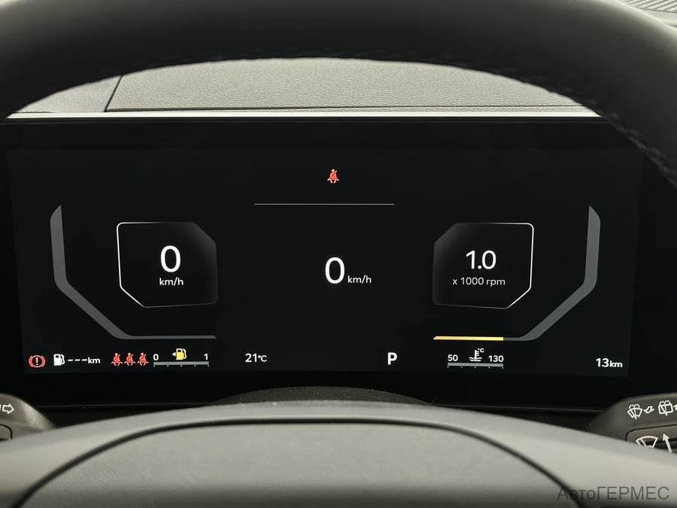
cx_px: 338
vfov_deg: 30.3
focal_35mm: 48
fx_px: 939
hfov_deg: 39.7
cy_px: 254
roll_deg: -0.4
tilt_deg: -22.1
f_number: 1.78
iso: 250
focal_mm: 6.86
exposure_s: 1/33
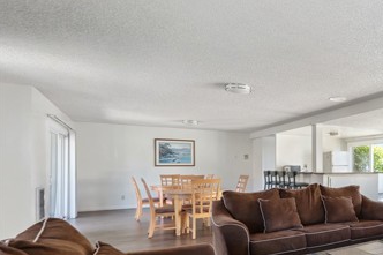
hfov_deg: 55.2
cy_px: 171
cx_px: 367
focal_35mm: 27
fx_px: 287
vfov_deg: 47.1
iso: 100
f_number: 9
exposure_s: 1/13
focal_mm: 14
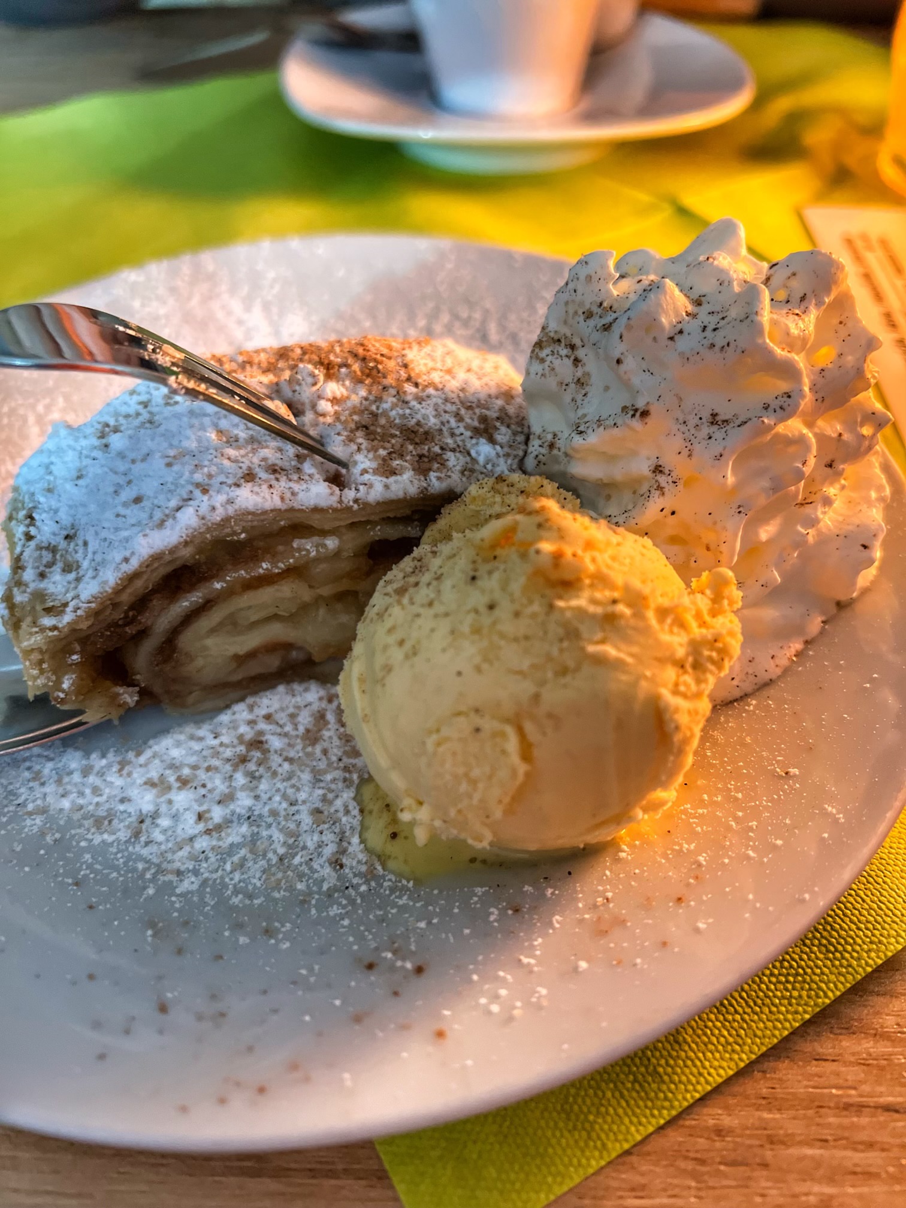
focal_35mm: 26
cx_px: 453
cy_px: 604
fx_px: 907
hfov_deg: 53.1
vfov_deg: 67.3
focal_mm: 5.7
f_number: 1.5
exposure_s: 1/50
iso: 400
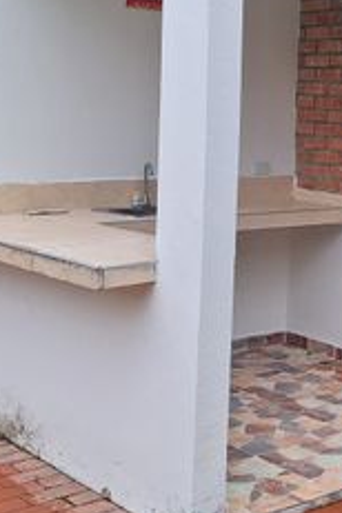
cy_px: 140
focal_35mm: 69
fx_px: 983
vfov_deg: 28.9
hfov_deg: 18.7
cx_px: 405
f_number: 1.8
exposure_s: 1/272
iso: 40
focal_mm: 5.54
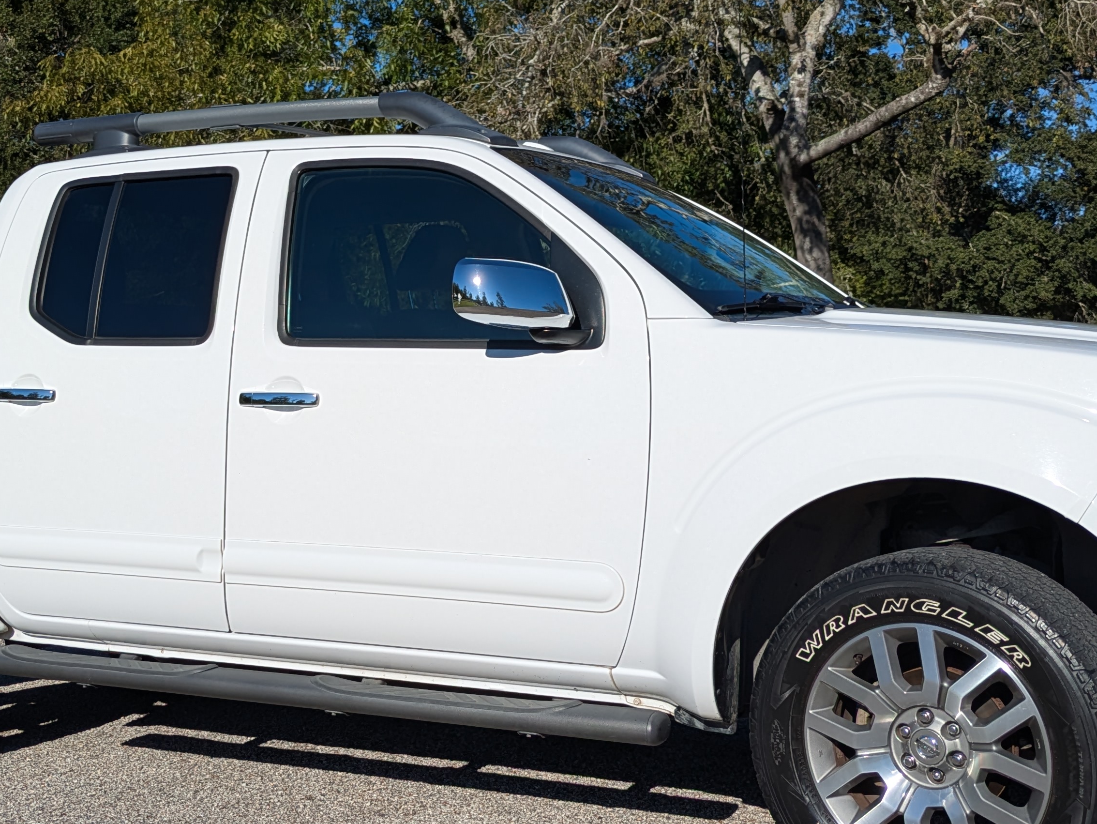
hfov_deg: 37.3
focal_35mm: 51
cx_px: 432
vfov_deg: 28.5
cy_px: 342
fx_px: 1617
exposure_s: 1/3953
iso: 56
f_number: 1.89
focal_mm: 5.43
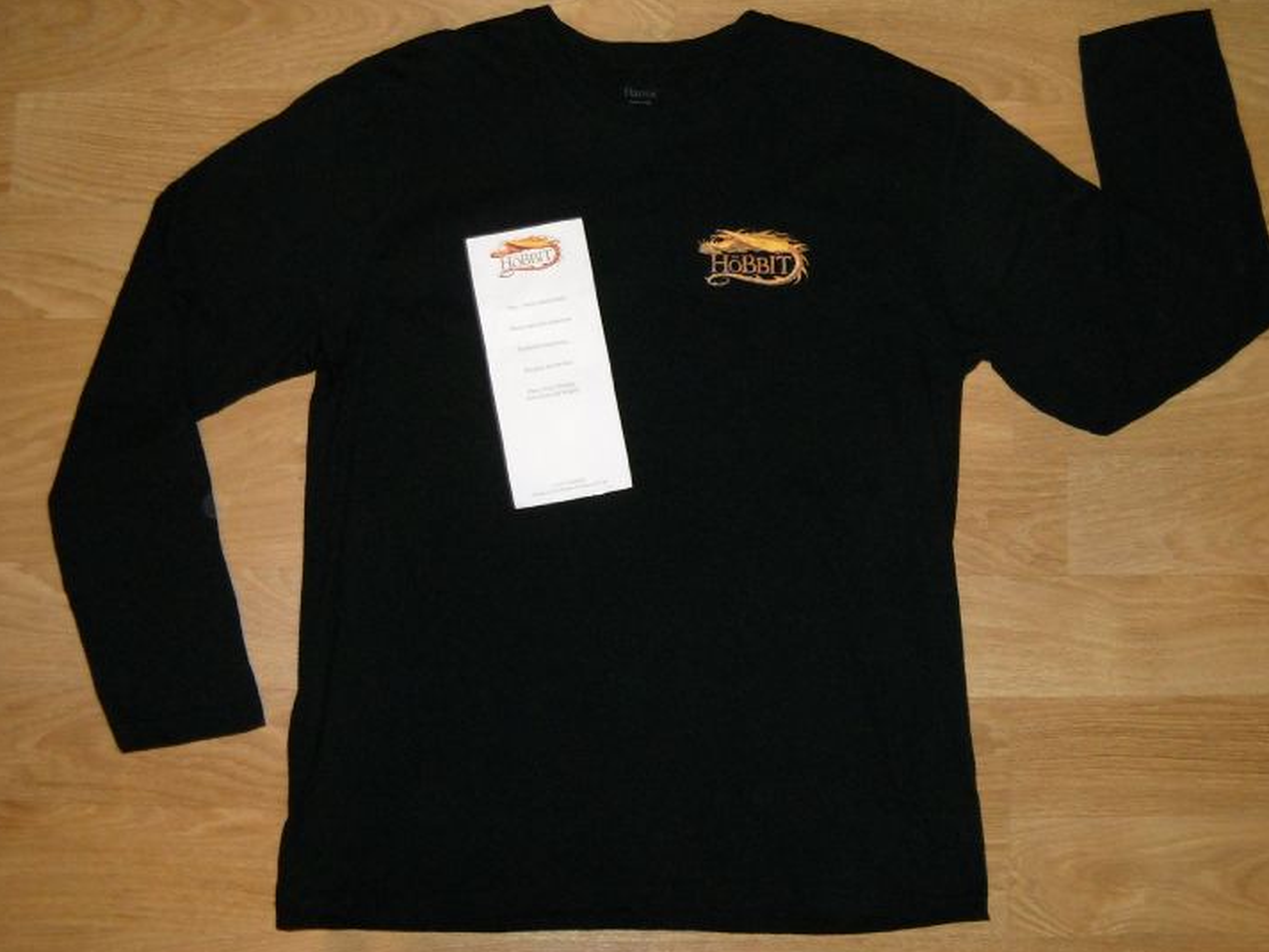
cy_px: 441
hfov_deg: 41.2
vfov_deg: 31.5
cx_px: 675
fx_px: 1687
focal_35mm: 46
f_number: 3.1
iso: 400
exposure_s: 1/4
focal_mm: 6.72
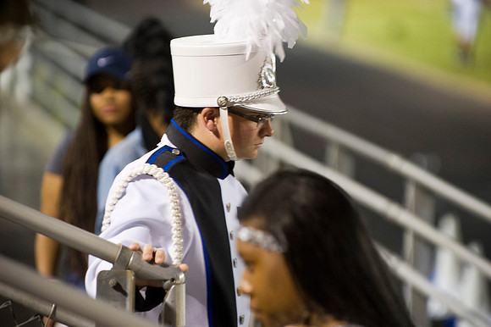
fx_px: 3817
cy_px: 164
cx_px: 246
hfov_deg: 7.4
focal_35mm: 280
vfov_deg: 4.9
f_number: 4
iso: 4000
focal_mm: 280
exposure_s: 1/125
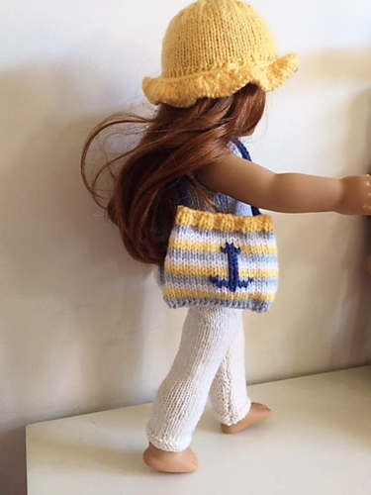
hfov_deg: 48.2
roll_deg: -2.2
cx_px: 186
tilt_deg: -10.0
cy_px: 248
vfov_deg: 61.7
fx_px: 414
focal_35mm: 29
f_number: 2.2
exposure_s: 1/30
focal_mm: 4.15
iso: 200
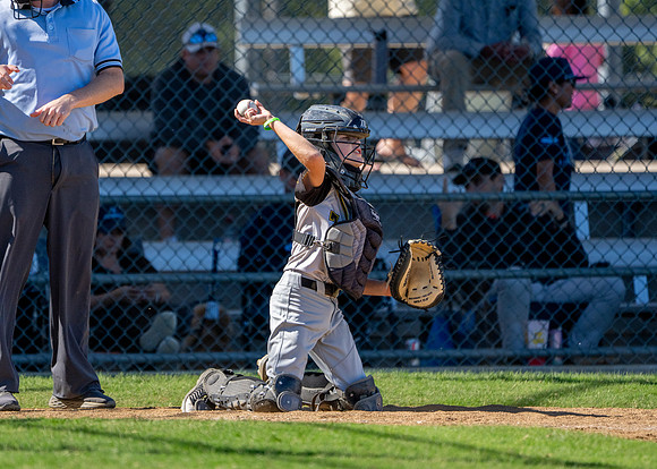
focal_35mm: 509
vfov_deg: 2.8
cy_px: 225
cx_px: 263
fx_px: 9487
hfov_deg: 4.0
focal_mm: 400
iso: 640
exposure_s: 1/3200
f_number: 5.6
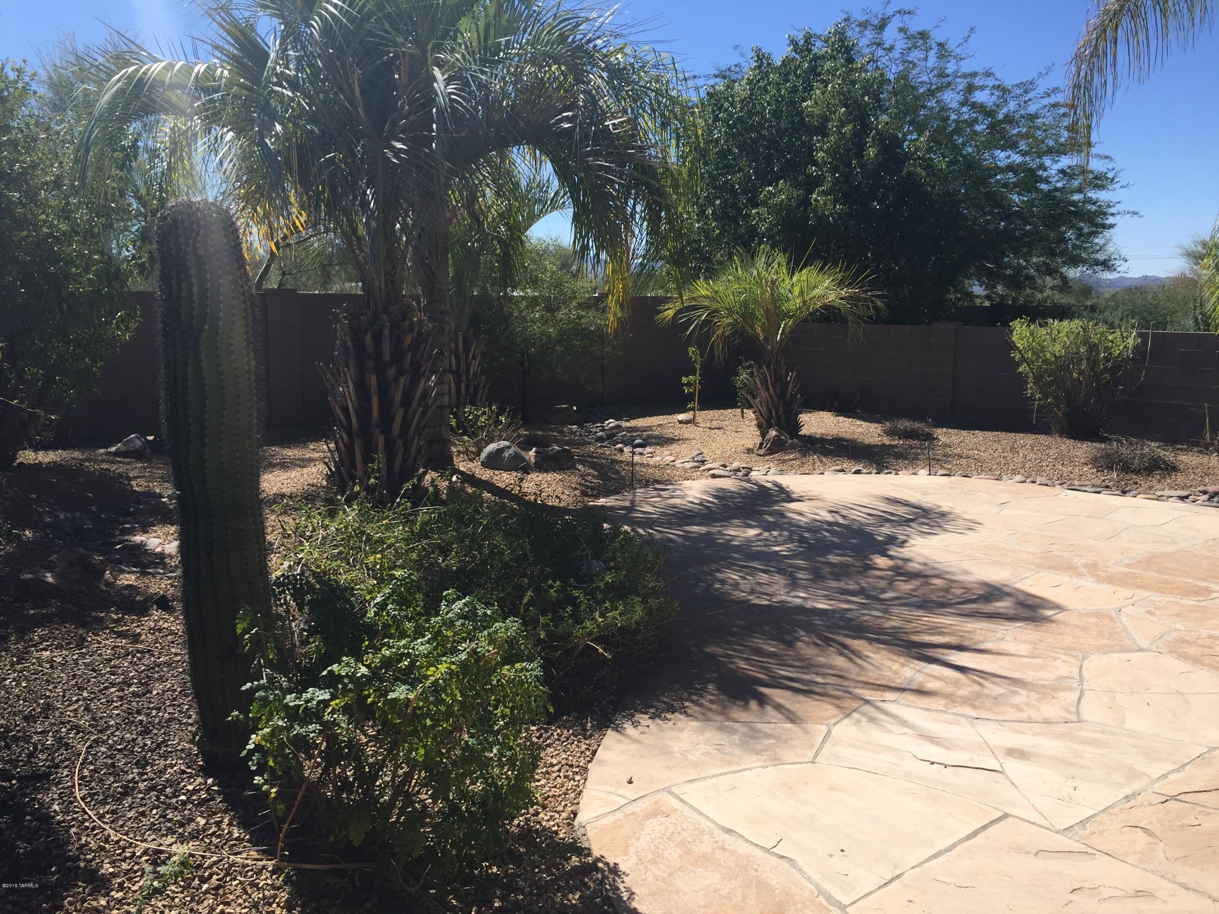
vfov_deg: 48.2
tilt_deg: -9.9
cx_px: 610
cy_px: 457
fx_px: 1021
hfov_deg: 61.7
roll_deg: -1.1
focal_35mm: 29
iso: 32
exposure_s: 1/1799
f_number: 2.2
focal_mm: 4.15
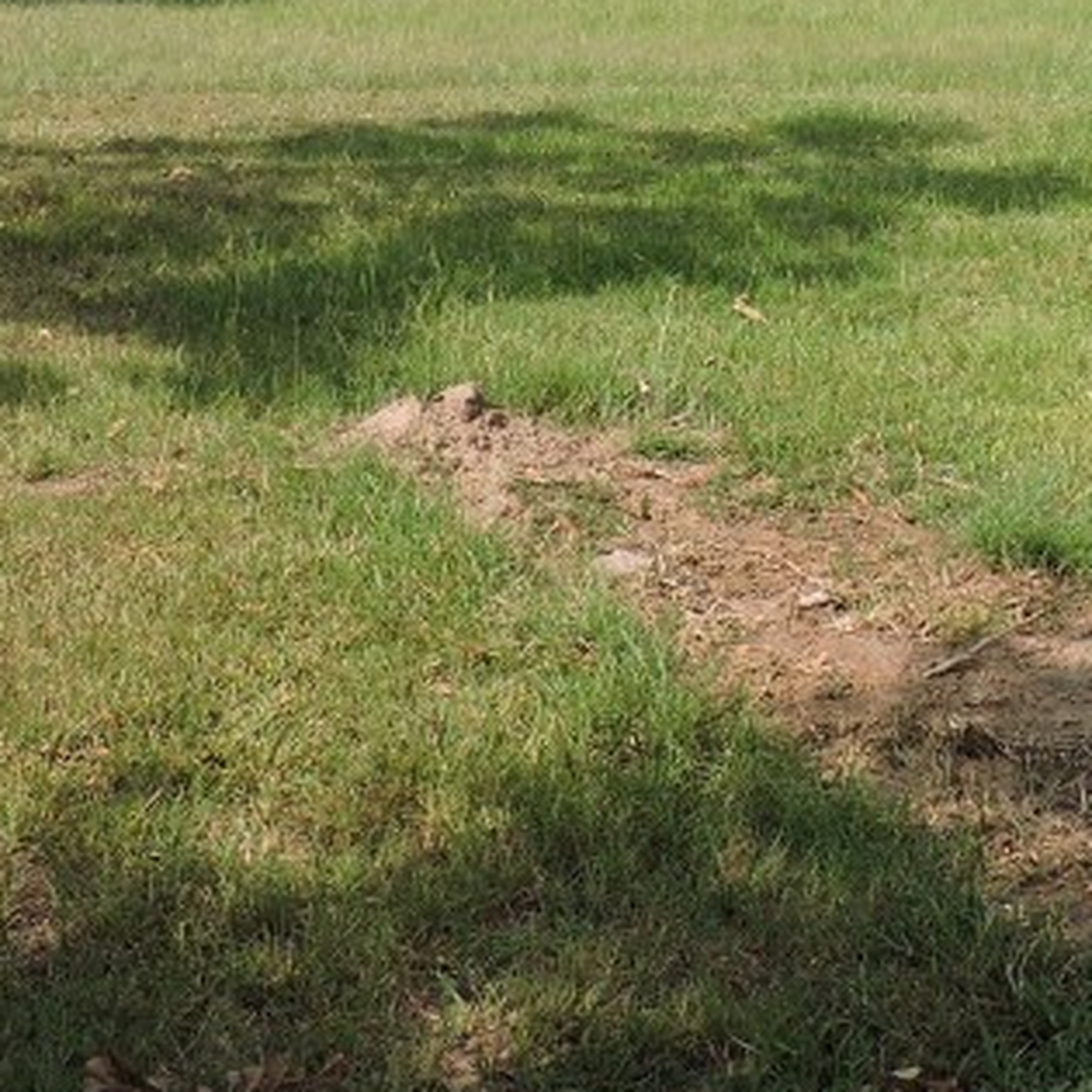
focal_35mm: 69
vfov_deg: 24.0
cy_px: 35
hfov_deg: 24.7
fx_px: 2463
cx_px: 818
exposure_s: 1/1000
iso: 100
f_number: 3
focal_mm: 4.3
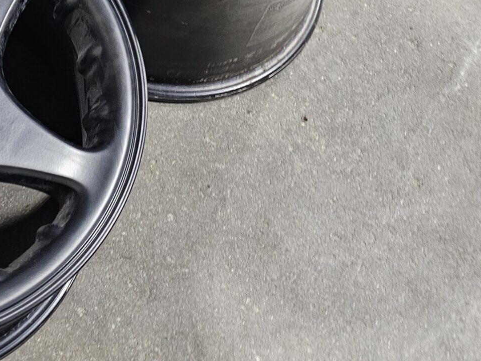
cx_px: -46
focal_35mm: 61
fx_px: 848
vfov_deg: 21.9
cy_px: -92
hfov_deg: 28.8
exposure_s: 1/24
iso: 500
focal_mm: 6.3
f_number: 1.7
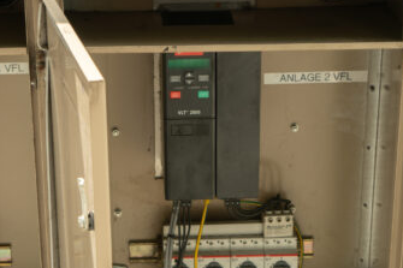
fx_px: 1130
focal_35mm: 101
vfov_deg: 13.5
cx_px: 152
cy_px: 216
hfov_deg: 20.2
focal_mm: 33
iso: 250
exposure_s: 1/160
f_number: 6.3
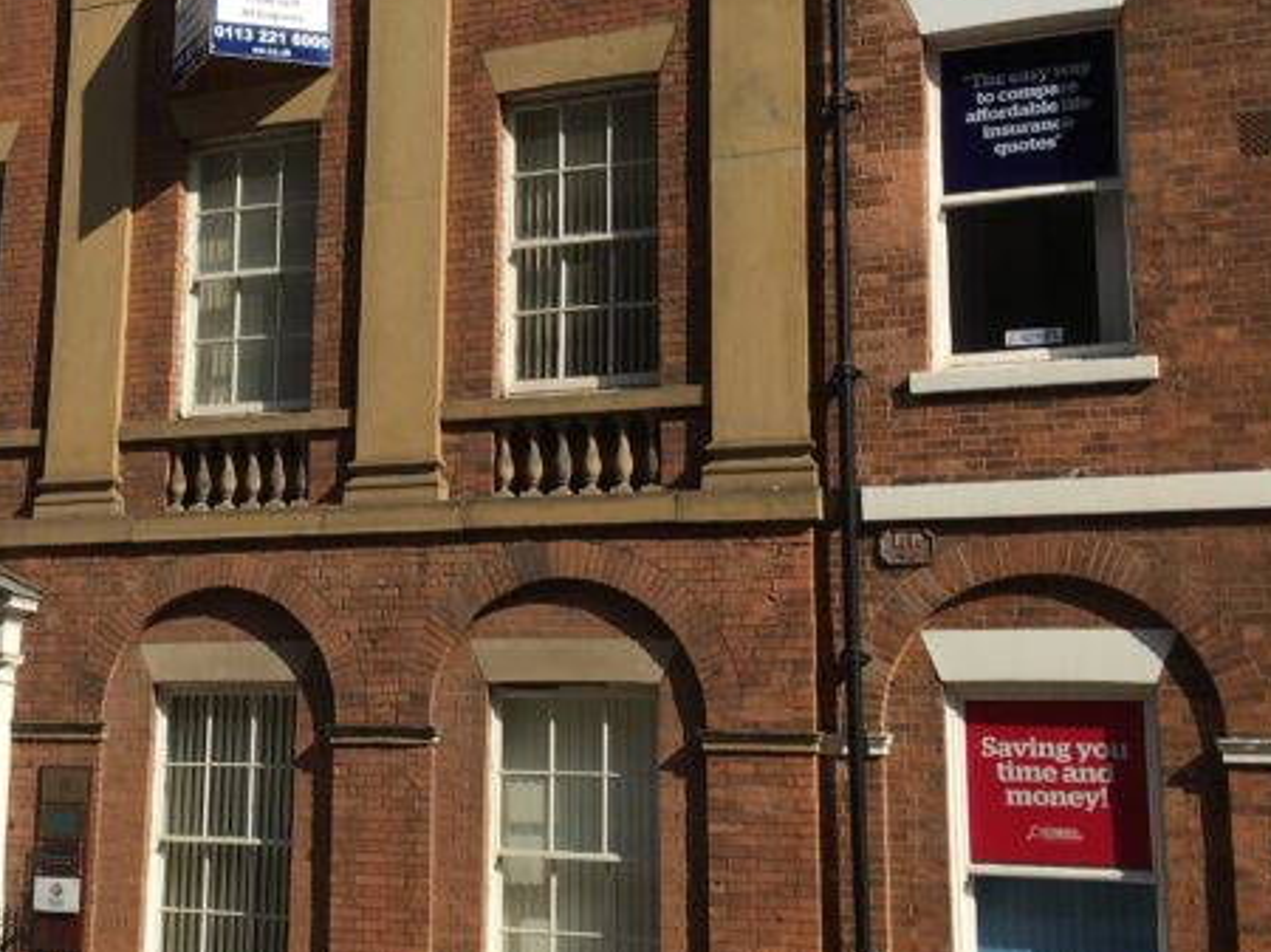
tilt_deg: +13.5
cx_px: 85
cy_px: 316
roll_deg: -2.3
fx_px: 2422
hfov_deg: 28.1
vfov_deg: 22.1
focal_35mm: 66
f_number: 2.2
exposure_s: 1/1832
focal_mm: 4.15
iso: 25
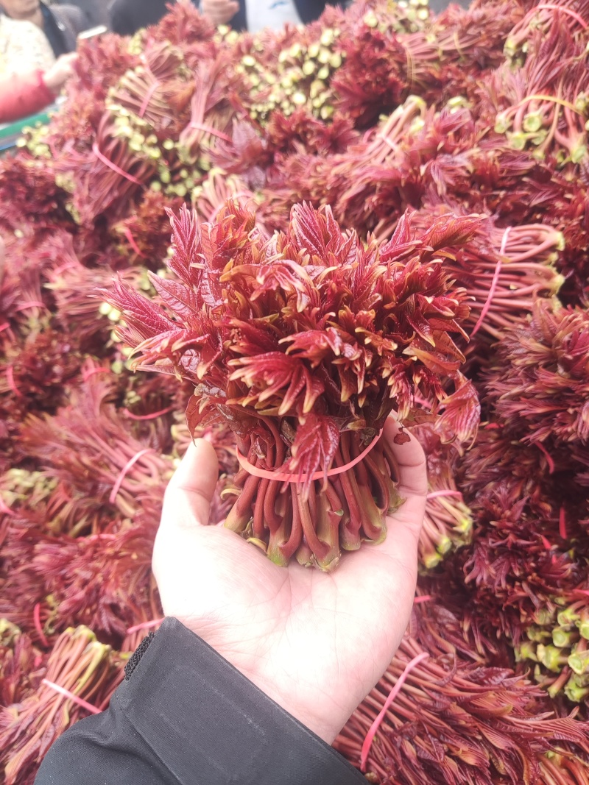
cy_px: 392
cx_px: 294
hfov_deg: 54.9
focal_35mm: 25
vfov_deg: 69.4
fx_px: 567
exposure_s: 1/103
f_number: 1.79
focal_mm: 4.71
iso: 50
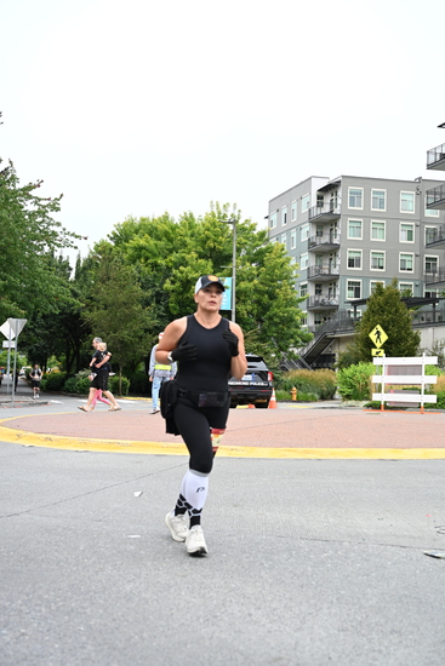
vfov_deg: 41.1
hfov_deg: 28.1
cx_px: 222
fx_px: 889
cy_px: 333
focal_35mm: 48
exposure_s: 1/640
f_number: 4
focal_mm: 48
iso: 1600
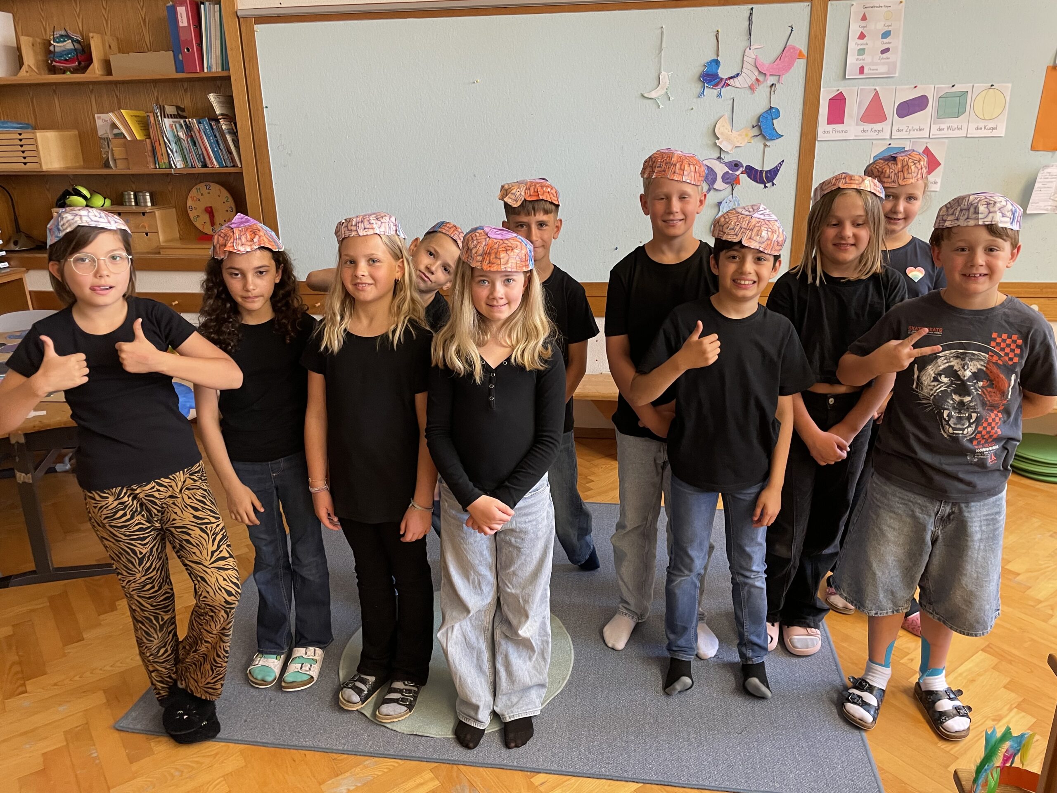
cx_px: 528
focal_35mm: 26
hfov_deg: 67.3
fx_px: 794
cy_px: 396
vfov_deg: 53.1
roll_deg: +1.6
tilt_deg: -18.9
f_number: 1.6
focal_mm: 4.2
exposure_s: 1/50
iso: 250
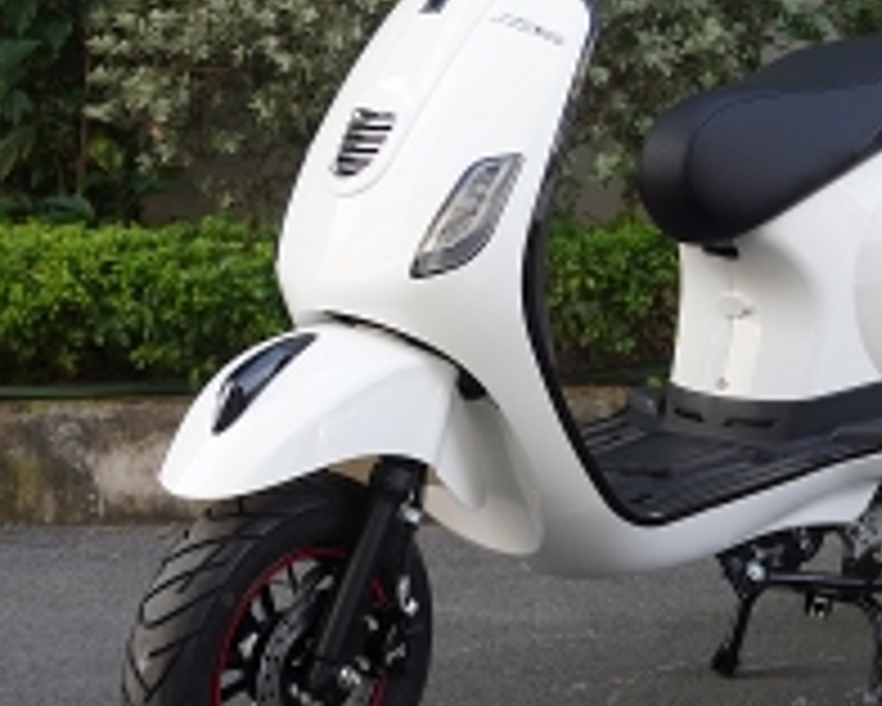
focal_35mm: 86
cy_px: 270
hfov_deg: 21.9
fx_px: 2250
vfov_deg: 17.8
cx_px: 706
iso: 320
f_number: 4.5
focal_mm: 25
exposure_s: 1/160
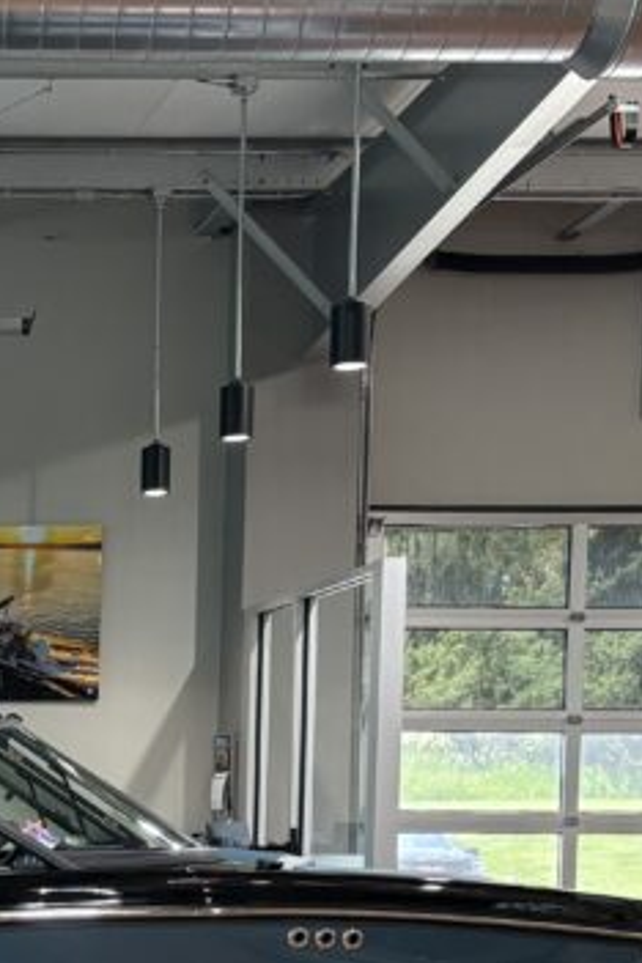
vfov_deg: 24.4
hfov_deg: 15.7
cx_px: -359
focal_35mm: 79
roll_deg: +0.0
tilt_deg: -3.3
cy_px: 982
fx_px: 2113
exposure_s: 1/120
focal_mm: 5.96
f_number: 1.6
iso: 200
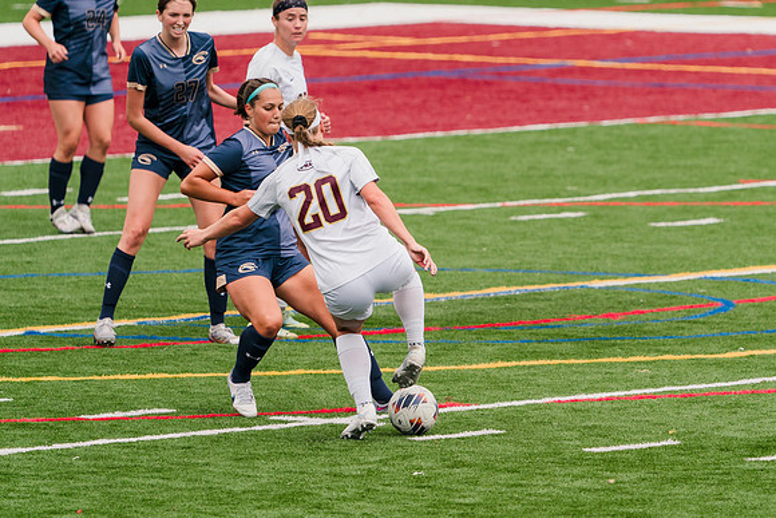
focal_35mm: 604
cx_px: 510
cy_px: 214
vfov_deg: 2.3
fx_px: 13017
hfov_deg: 3.4
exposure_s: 1/1600
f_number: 6.3
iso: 500
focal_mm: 459
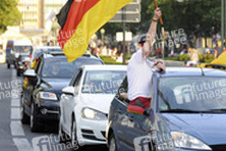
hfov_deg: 10.1
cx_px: 174
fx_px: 1274
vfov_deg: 6.8
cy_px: 66
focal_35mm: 203
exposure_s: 1/800
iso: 1000
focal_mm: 100
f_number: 4.5
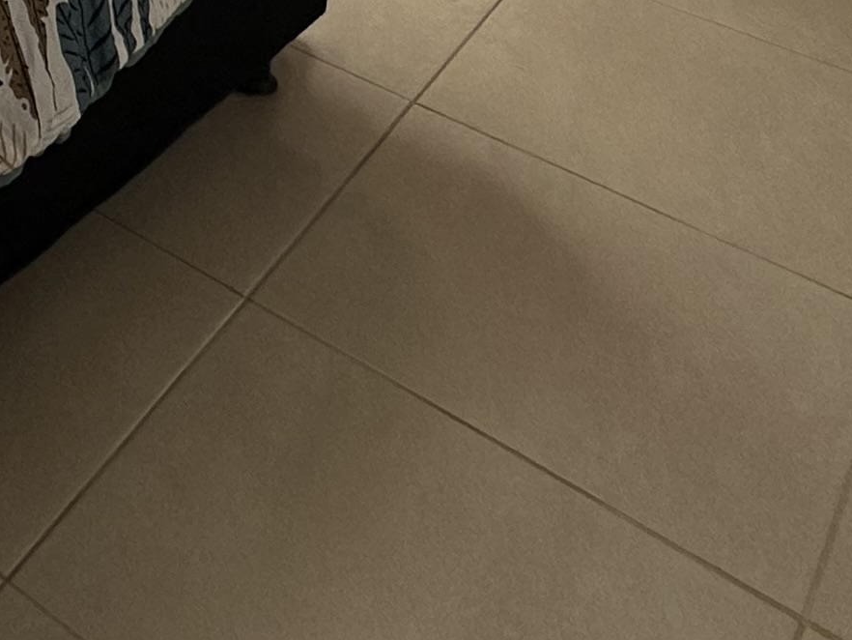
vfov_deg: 15.8
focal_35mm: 64
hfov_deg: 23.1
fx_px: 1576
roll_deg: +1.9
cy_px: -767
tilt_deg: -6.2
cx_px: -497
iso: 40
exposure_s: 1/317
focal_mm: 2.22
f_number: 2.2
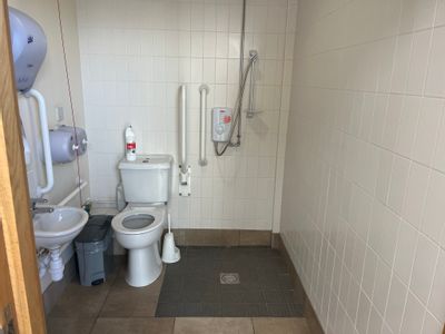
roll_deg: -2.1
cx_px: 222
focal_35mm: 26
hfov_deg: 67.3
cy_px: 167
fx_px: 334
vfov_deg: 53.1
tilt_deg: -15.4
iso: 125
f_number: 1.6
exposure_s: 1/100
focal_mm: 5.1
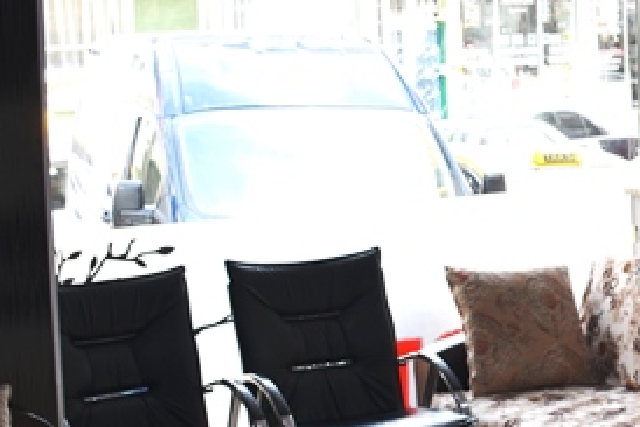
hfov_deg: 19.2
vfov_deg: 13.5
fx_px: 1796
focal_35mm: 101
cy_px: 85
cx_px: 745
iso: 100
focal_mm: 18
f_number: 4
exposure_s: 1/60
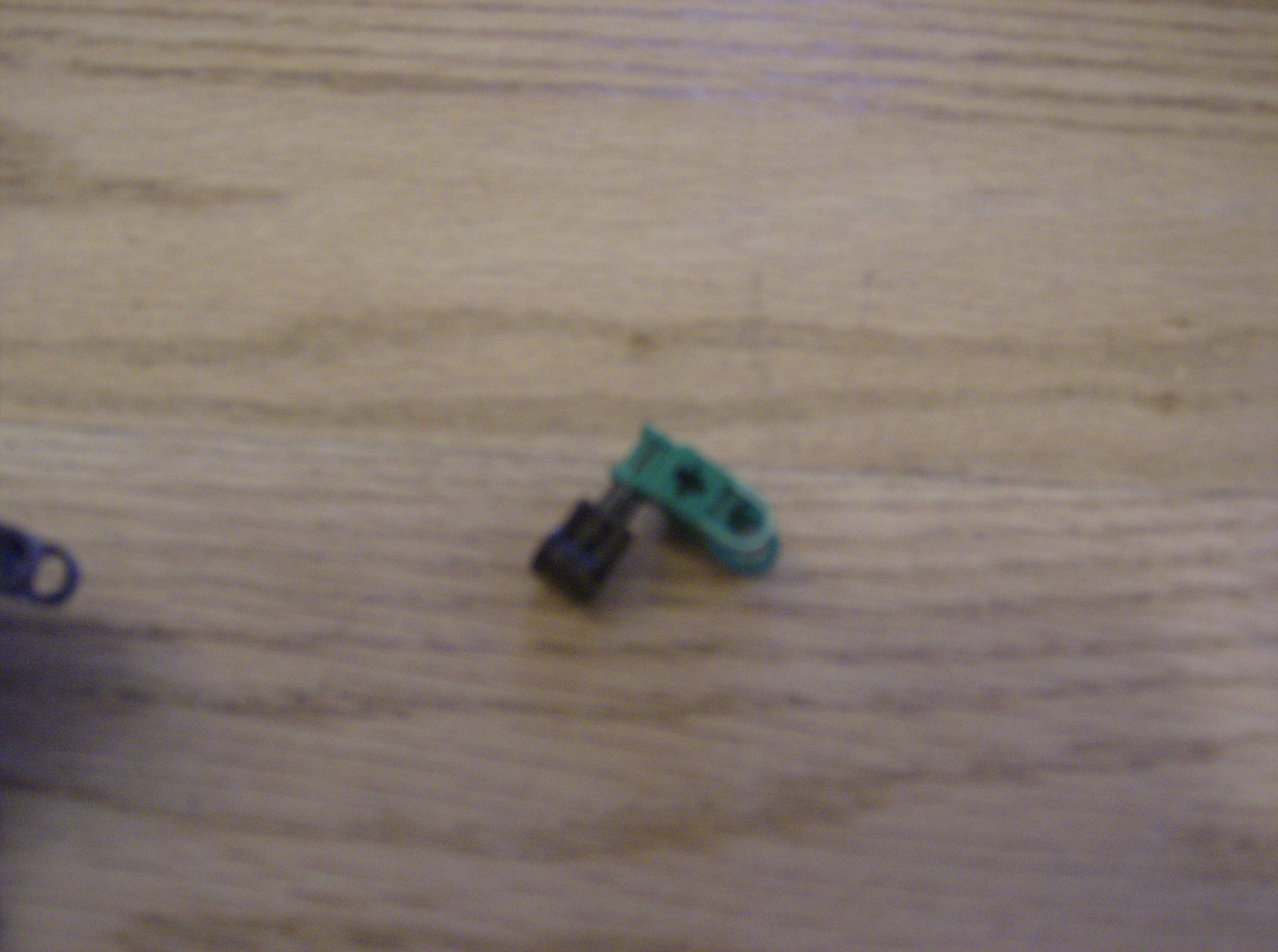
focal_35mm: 38
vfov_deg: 37.6
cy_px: 476
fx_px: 1400
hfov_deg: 49.1
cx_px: 639
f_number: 2.9
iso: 200
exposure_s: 1/11.4
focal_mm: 6.4
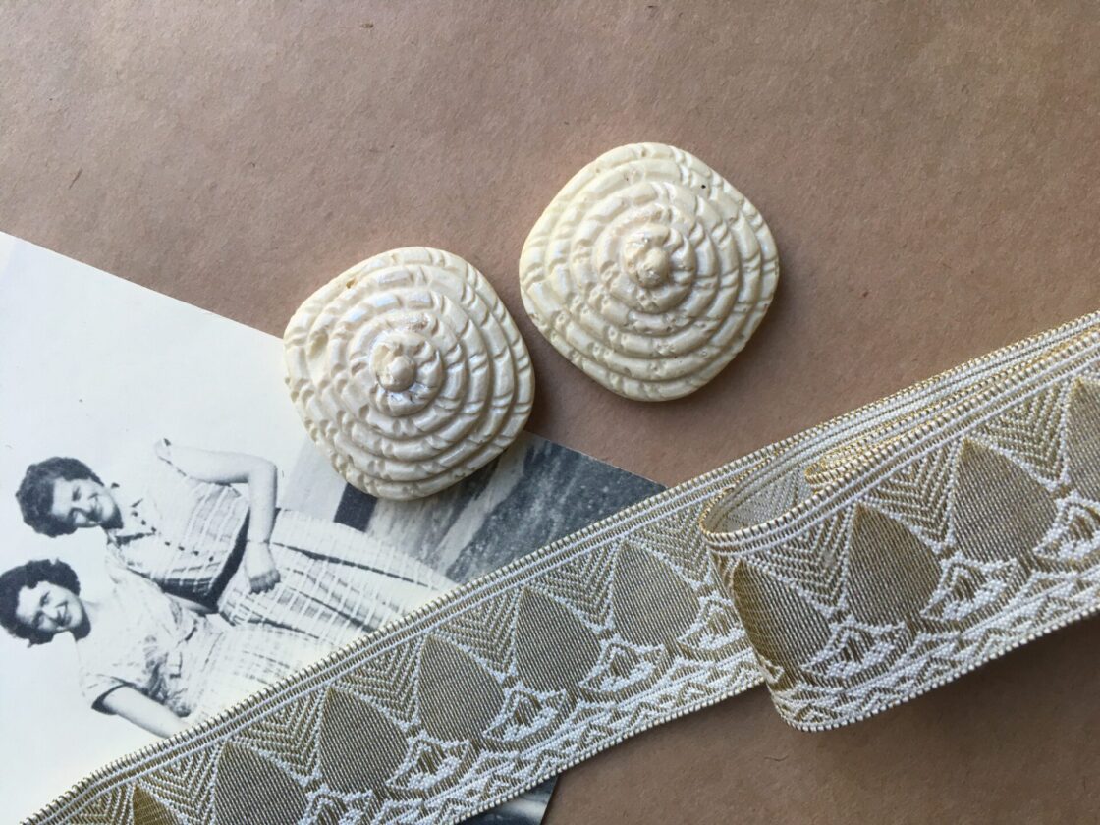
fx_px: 922
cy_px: 412
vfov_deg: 48.2
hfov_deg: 61.7
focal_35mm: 29
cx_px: 550
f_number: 2.2
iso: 25
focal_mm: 4.15
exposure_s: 1/33
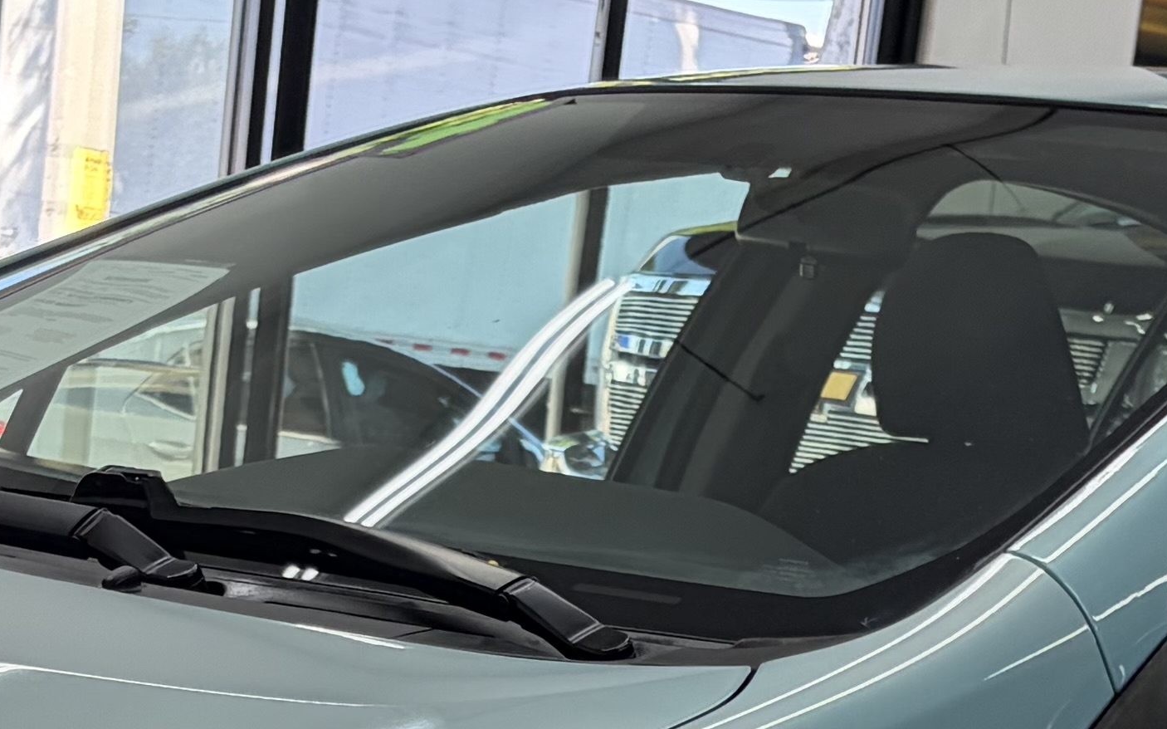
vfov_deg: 11.4
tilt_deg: -10.3
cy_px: 913
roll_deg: -5.9
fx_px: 3561
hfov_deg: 18.6
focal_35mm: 112
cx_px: 519
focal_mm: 5.96
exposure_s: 1/232
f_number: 1.6
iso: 125
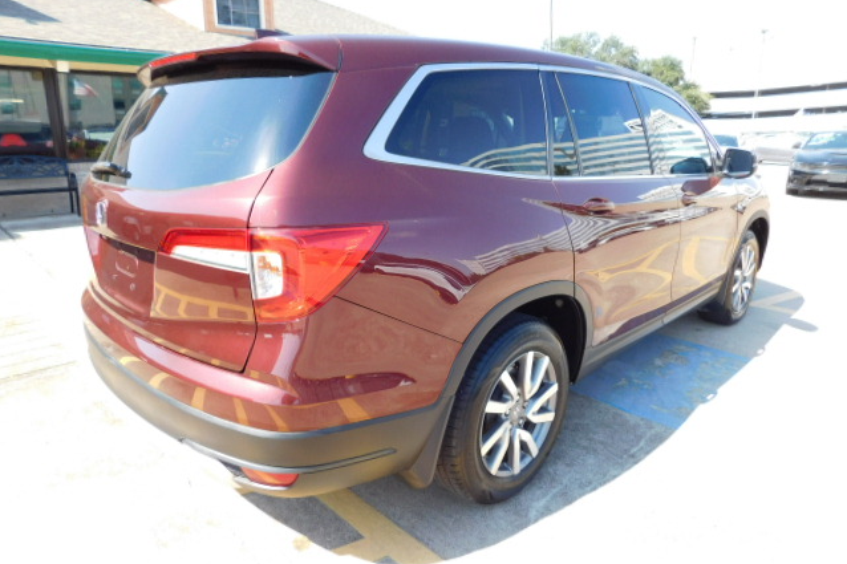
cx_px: 424
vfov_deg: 53.1
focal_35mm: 24
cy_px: 272
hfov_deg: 73.8
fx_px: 564
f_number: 3
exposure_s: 1/400
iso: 125
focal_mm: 4
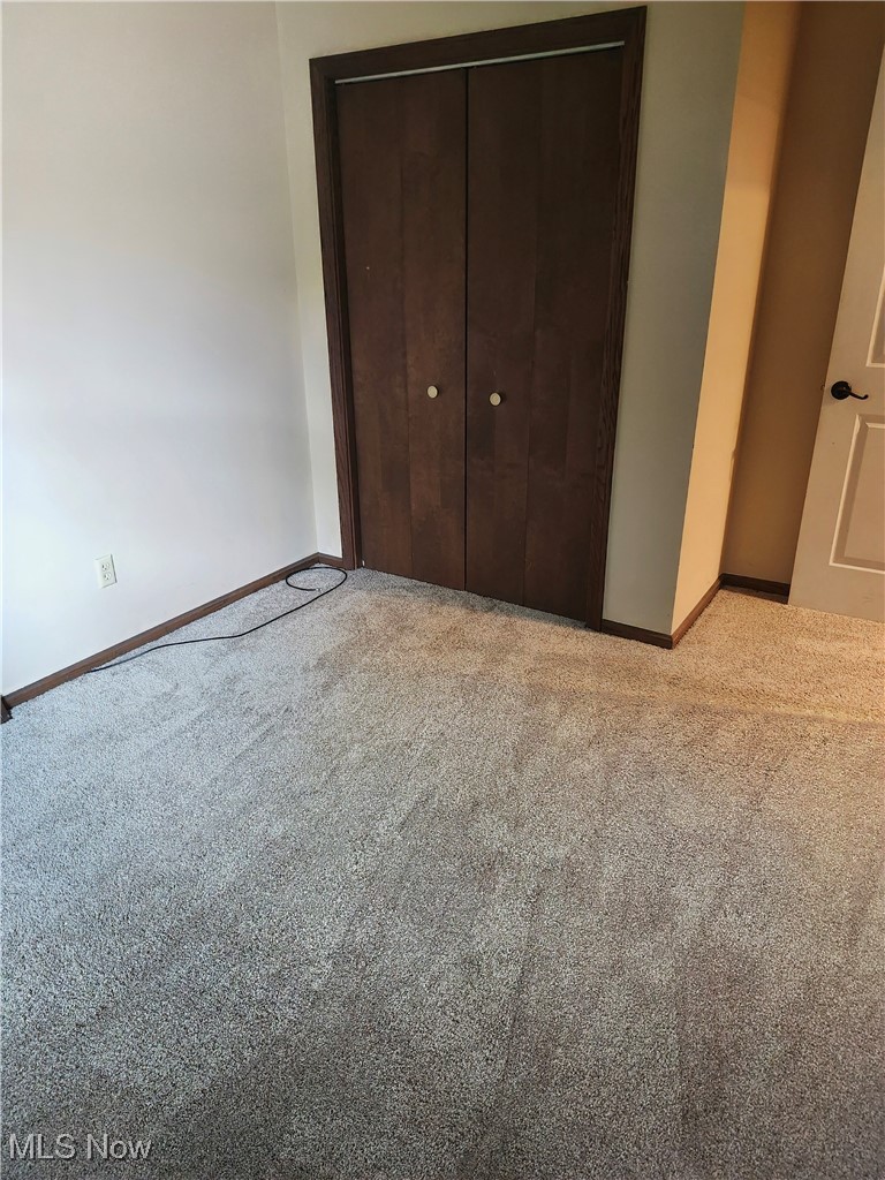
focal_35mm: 23
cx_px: 442
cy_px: 590
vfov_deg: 73.9
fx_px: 784
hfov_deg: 58.9
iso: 800
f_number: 1.8
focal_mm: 5.54
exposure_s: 1/24
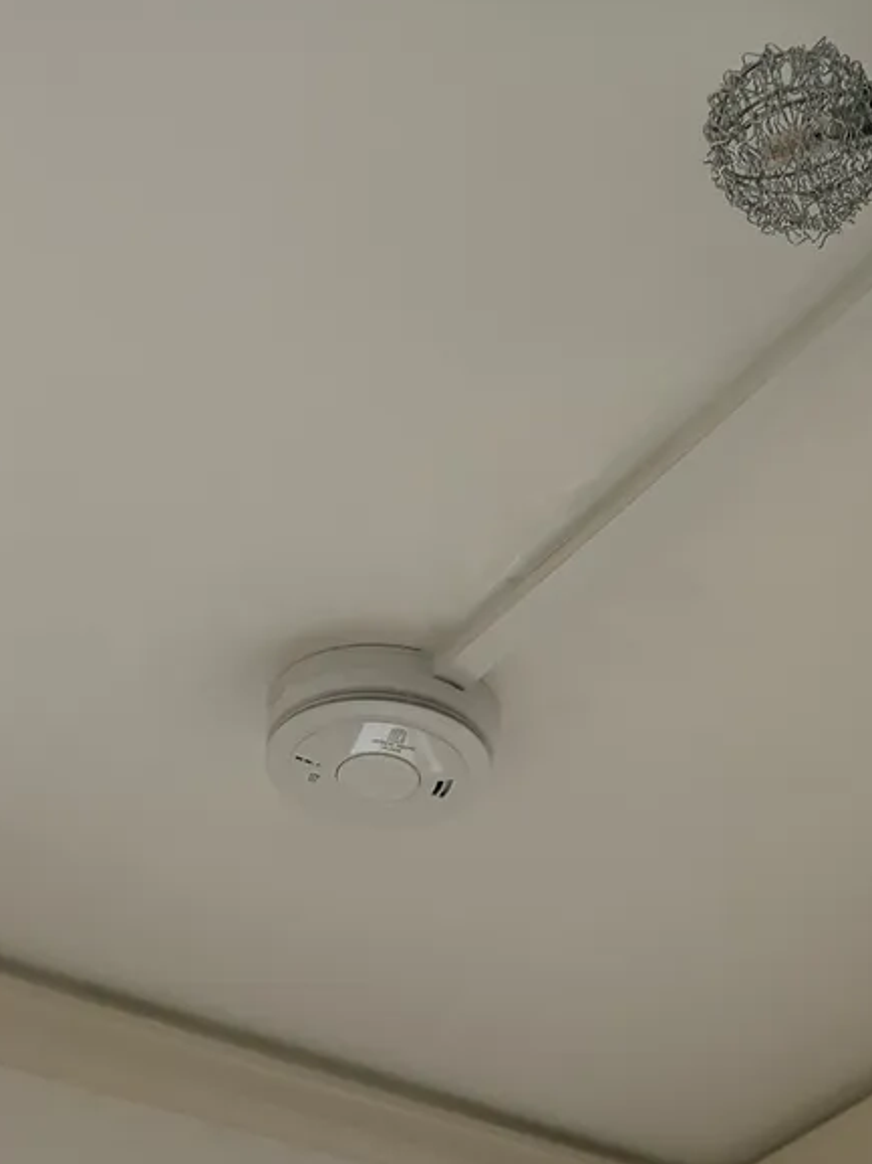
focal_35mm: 63
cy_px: 592
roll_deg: +6.0
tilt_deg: +39.9
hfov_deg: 21.8
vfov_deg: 30.7
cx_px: 1007
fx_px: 2118
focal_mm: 5.96
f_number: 1.6
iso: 250
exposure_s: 1/50
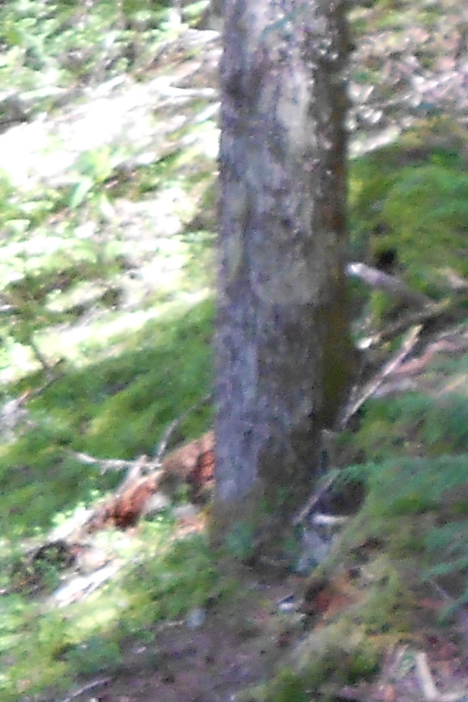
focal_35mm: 162
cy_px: 766
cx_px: -603
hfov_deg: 7.9
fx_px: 3159
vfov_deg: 12.5
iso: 250
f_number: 3.9
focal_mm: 6.7
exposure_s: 1/30
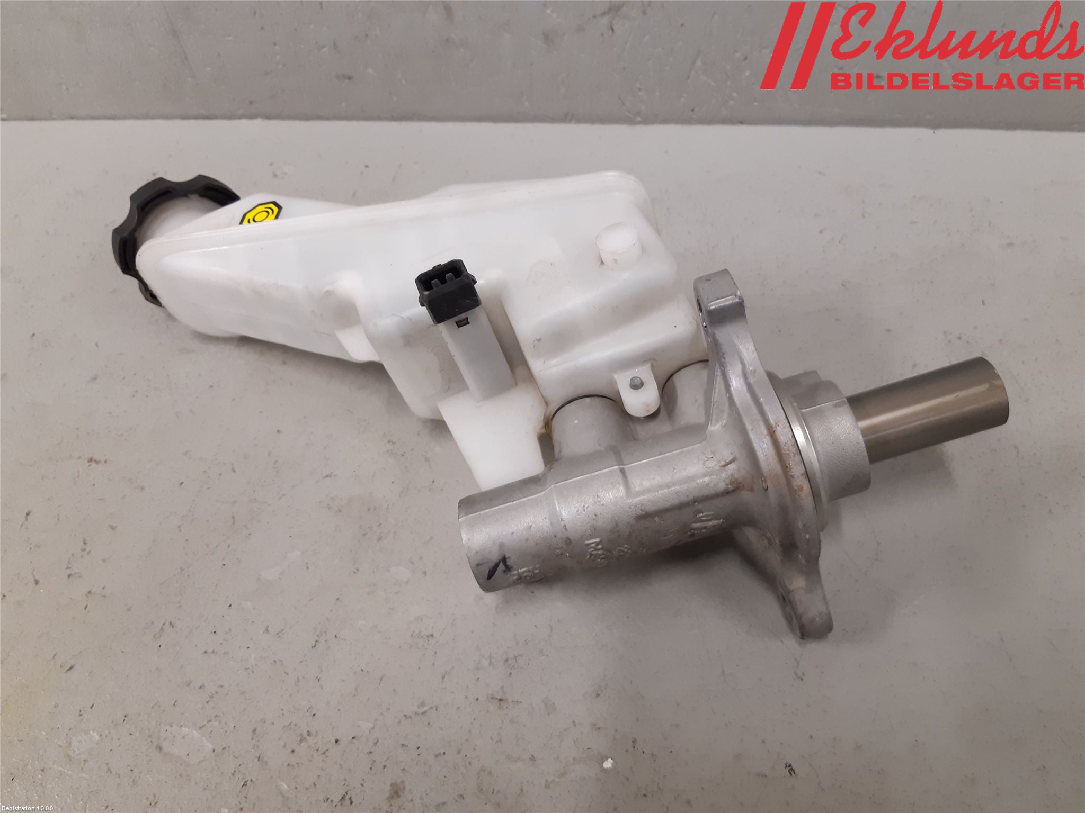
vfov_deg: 53.1
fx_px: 815
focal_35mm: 26
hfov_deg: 67.3
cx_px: 542
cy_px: 406
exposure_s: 1/50
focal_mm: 3.93
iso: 160
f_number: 1.7
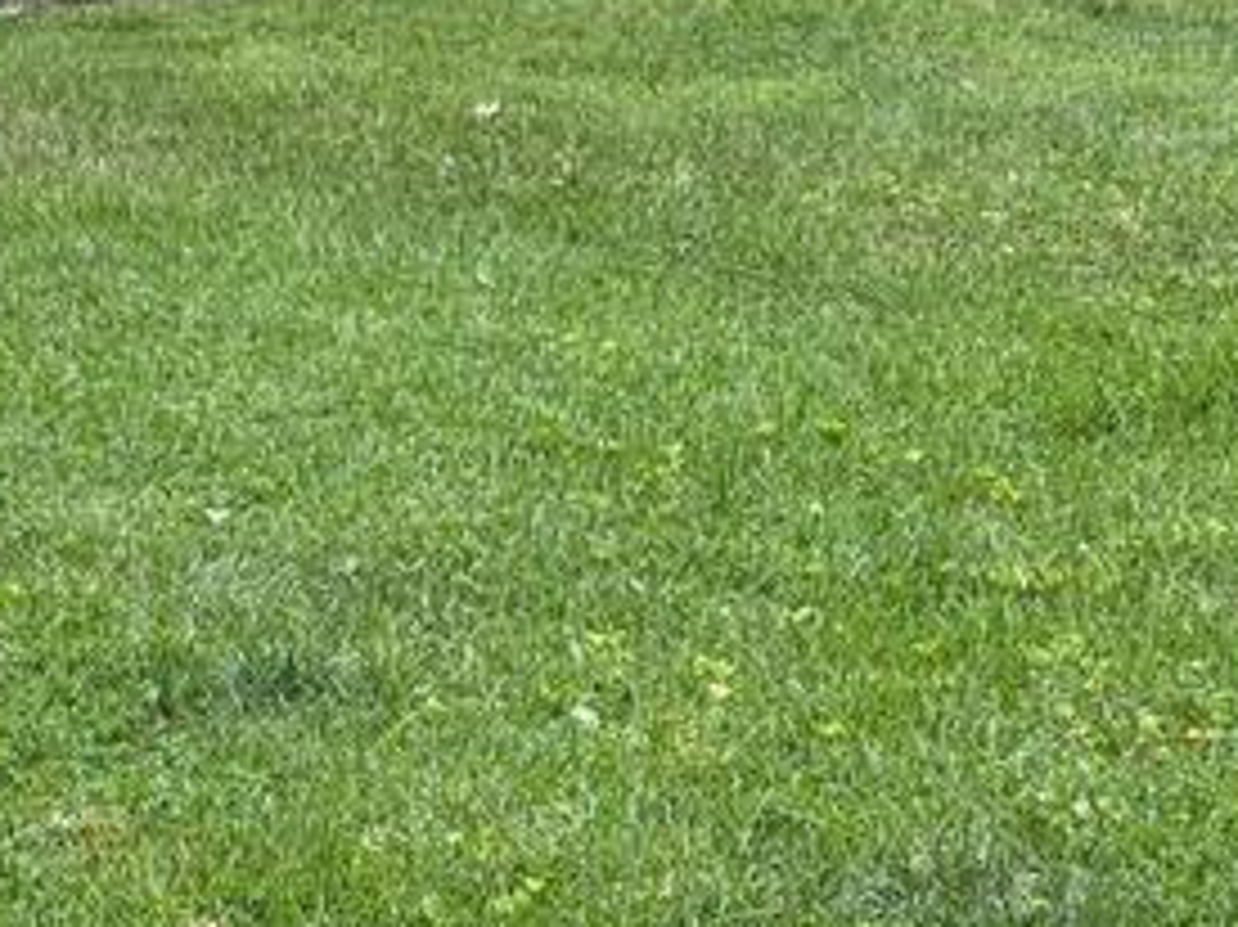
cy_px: -616
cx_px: -351
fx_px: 6399
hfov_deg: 10.8
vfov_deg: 8.1
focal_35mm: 179
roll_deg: -0.5
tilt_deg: -0.1
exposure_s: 1/178
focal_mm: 6.76
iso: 80
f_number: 1.78
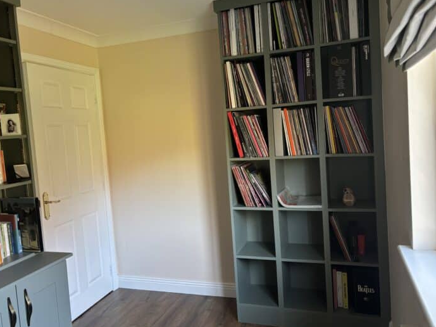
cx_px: 216
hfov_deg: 61.7
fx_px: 365
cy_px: 150
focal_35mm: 29
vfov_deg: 48.1
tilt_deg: -4.1
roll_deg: +3.9
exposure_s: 1/60
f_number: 1.6
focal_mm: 5.96
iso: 200
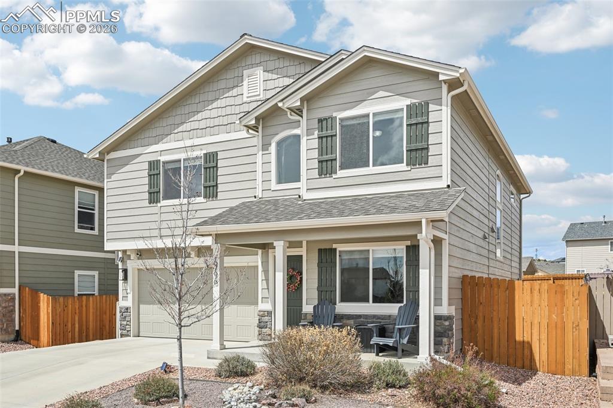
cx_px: 306
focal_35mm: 30
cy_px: 204
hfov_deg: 61.9
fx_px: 511
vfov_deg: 43.6
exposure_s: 1/100
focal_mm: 30
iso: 64
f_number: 11
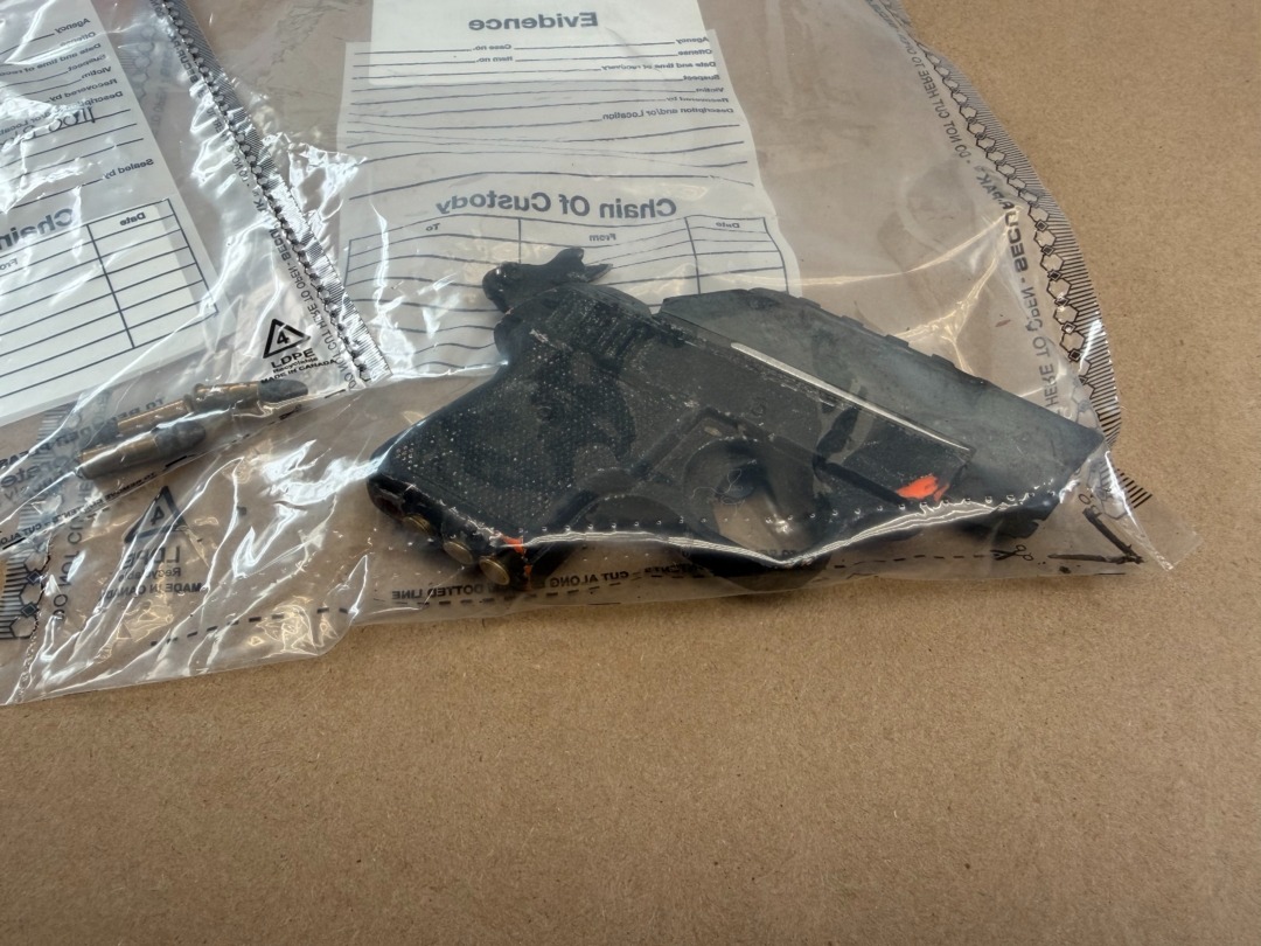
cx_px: 630
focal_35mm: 24
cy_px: 473
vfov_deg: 56.8
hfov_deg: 71.6
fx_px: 874
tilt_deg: -57.1
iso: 100
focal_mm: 2.22
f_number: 2.2
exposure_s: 1/120
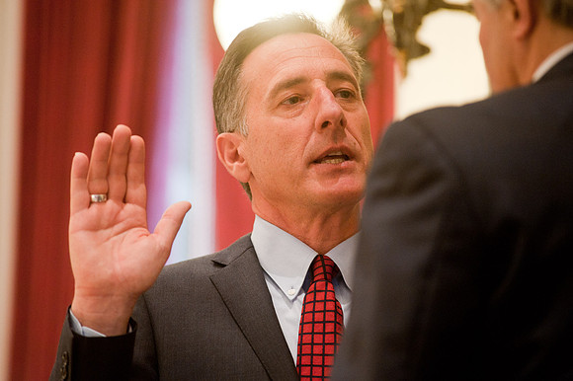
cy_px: 190
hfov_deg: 10.3
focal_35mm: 200
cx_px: 286
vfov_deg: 6.9
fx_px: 3181
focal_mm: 200
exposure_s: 1/100
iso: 1600
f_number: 4
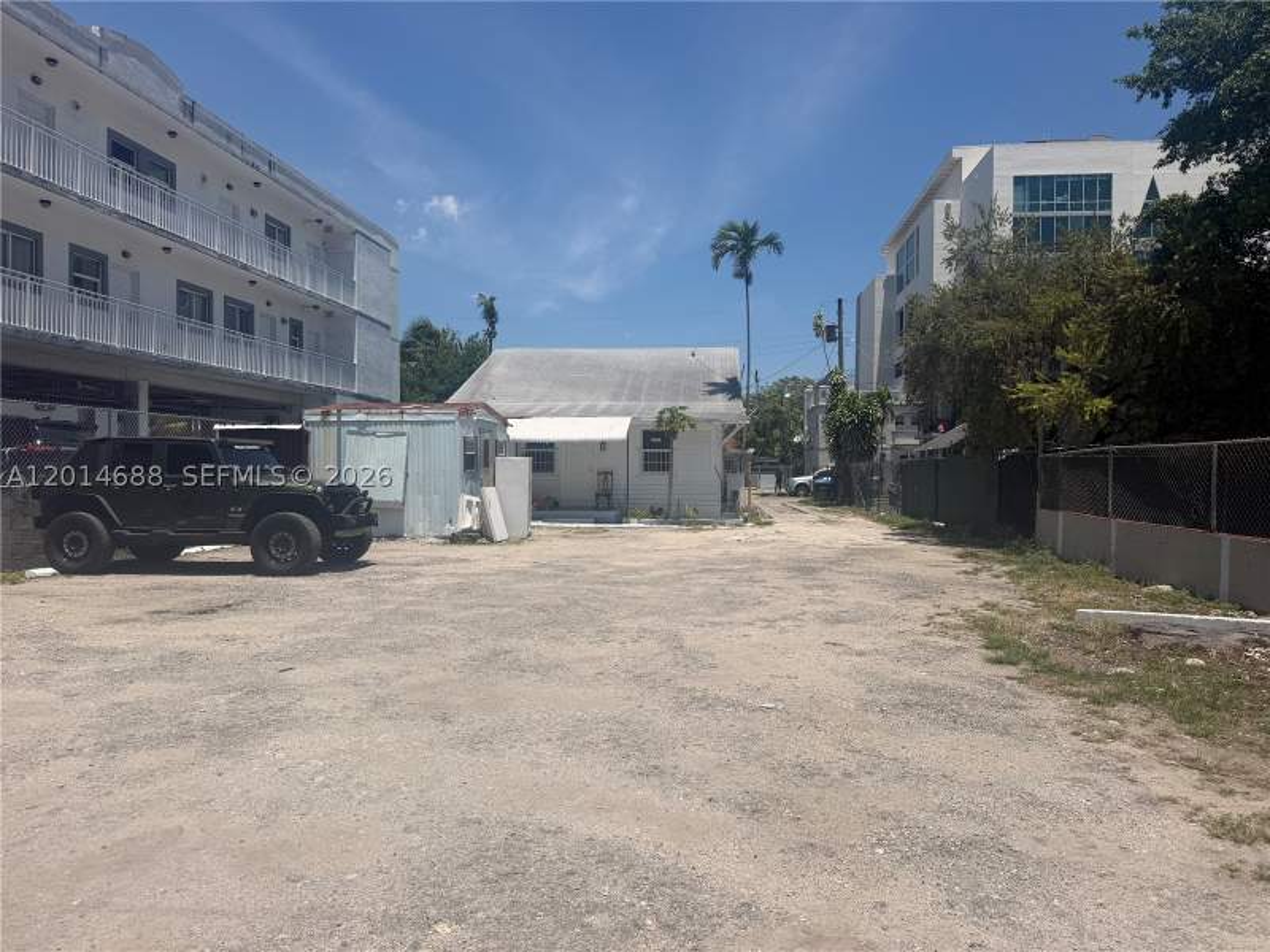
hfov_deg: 71.6
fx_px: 881
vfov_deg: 56.8
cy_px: 476
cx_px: 635
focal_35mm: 24
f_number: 1.78
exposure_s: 1/8130
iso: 80
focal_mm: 6.76
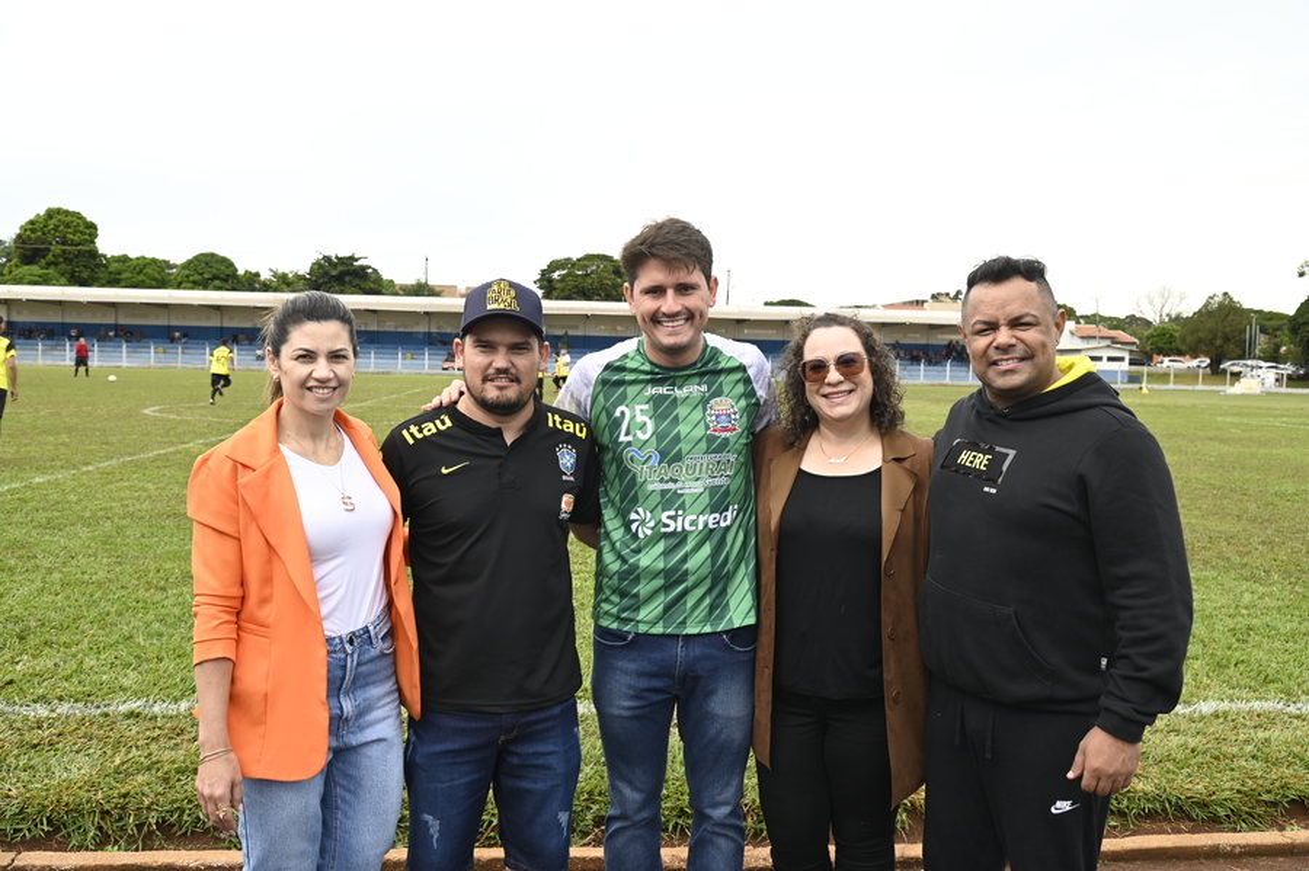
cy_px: 436
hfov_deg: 62.0
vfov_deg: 43.6
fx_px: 1090
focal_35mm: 30
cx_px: 654
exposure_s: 1/125
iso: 200
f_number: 6.3
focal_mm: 30
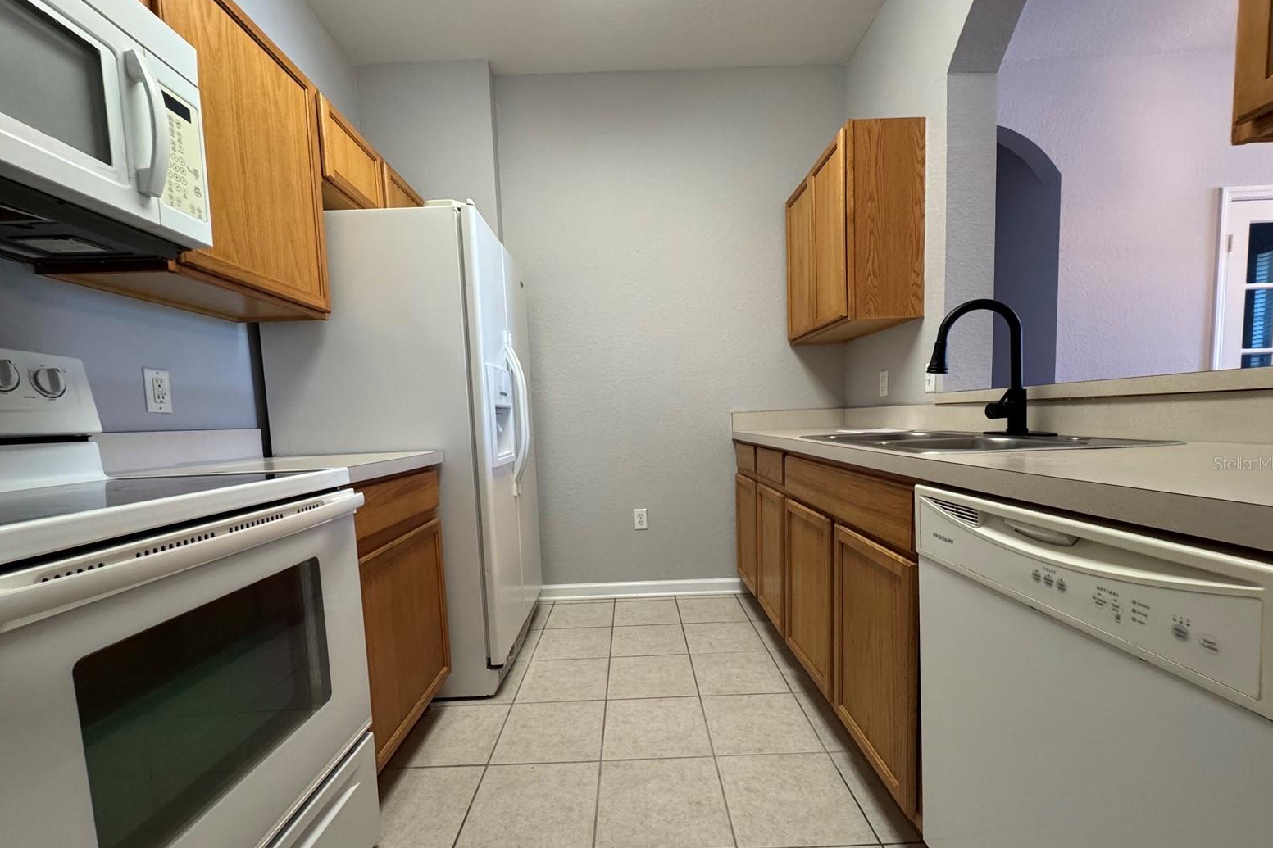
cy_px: 463
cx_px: 635
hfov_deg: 100.4
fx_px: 530
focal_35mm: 15
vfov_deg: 77.1
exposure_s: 1/60
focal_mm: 2.22
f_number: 2.2
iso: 320
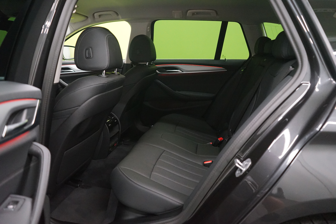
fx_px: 271
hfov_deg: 63.7
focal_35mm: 29
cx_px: 168
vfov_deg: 45.0
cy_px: 112
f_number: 3.5
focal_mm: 29
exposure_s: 1/60
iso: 6400
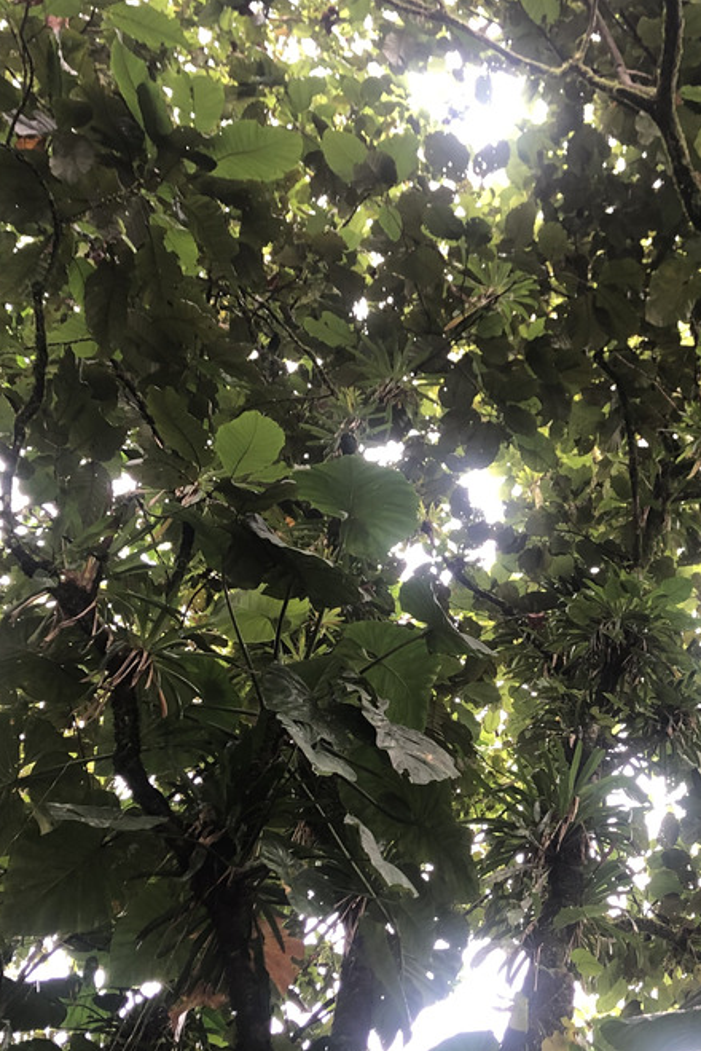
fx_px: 1546
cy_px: 611
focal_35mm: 53
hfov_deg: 25.0
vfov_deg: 37.4
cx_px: 591
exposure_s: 1/24
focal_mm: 4
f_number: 1.8
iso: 32
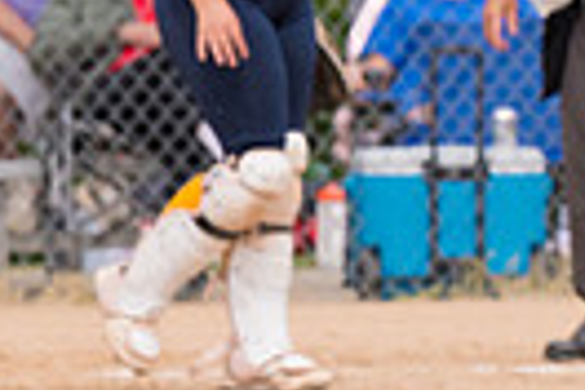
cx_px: 1055
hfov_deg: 1.7
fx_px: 19791
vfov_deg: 1.1
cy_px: 22
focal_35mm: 1218
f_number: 5.6
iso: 320
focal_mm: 185
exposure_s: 1/1600
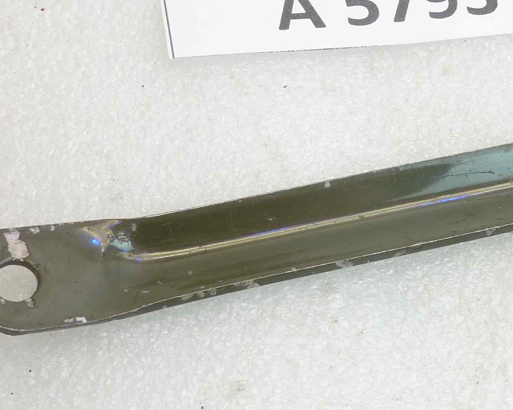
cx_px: 380
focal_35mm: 69
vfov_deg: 22.1
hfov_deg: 27.2
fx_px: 1048
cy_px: 161
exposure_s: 1/20
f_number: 3.3
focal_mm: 4.4
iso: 80
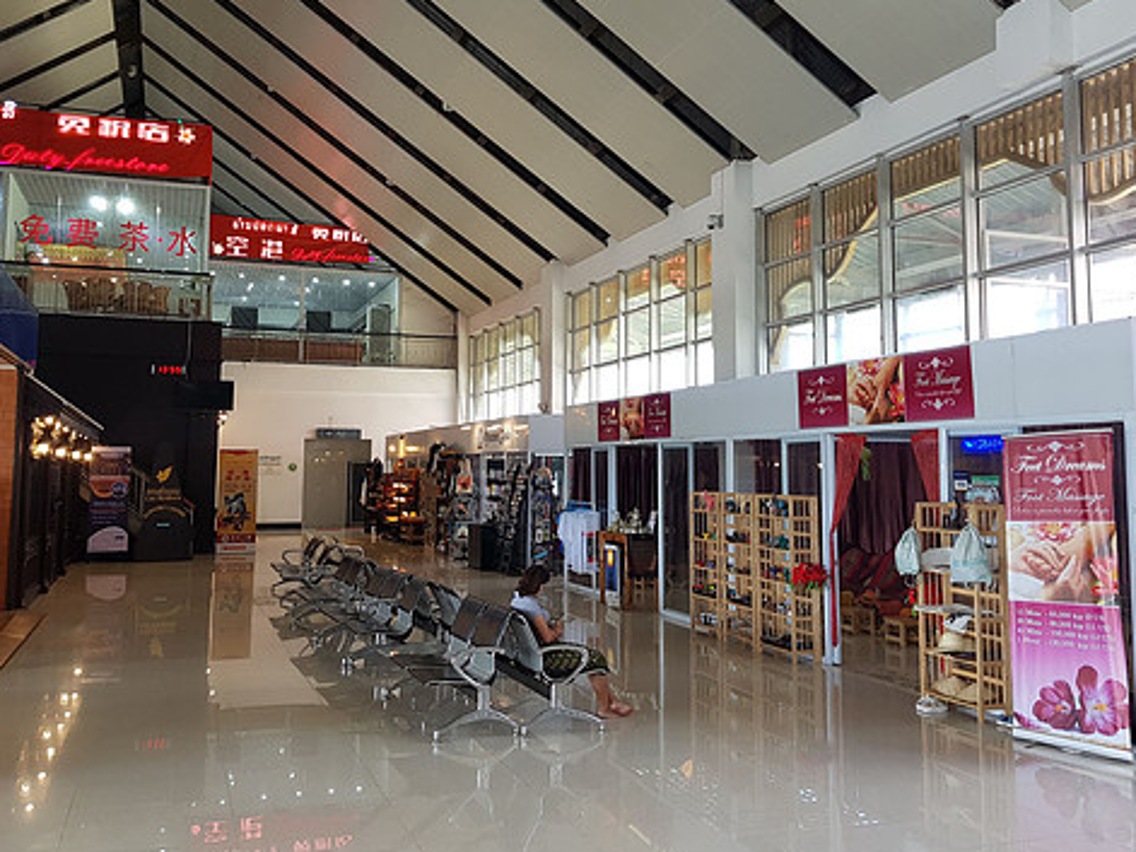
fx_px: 1050
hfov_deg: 56.8
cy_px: 368
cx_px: 557
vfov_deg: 44.0
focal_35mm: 32
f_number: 1.7
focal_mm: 4.2
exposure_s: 1/50
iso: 50
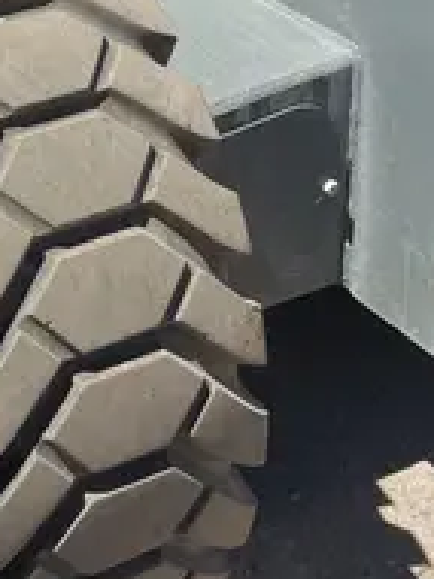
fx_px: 1674
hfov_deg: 14.4
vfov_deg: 17.4
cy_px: -332
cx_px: -67
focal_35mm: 100
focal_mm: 5.1
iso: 50
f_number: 1.6
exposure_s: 1/2825
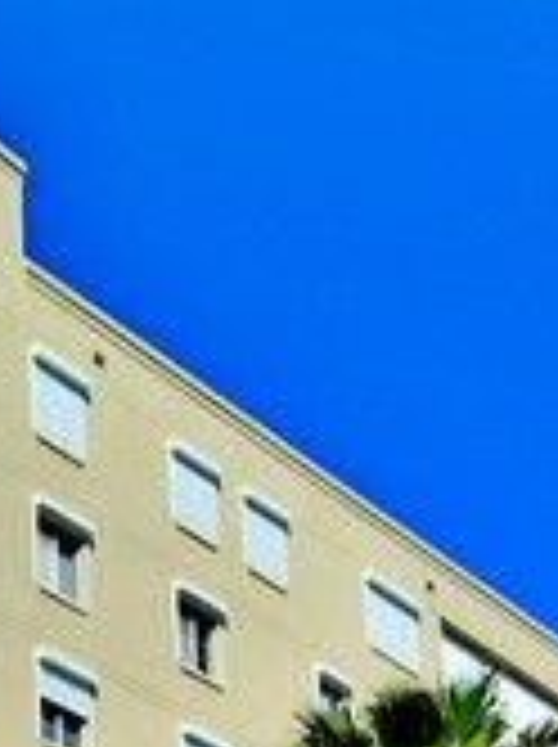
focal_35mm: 106
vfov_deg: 17.5
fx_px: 2281
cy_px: 954
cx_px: -216
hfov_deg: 13.3
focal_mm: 19
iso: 100
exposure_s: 1/320
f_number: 9
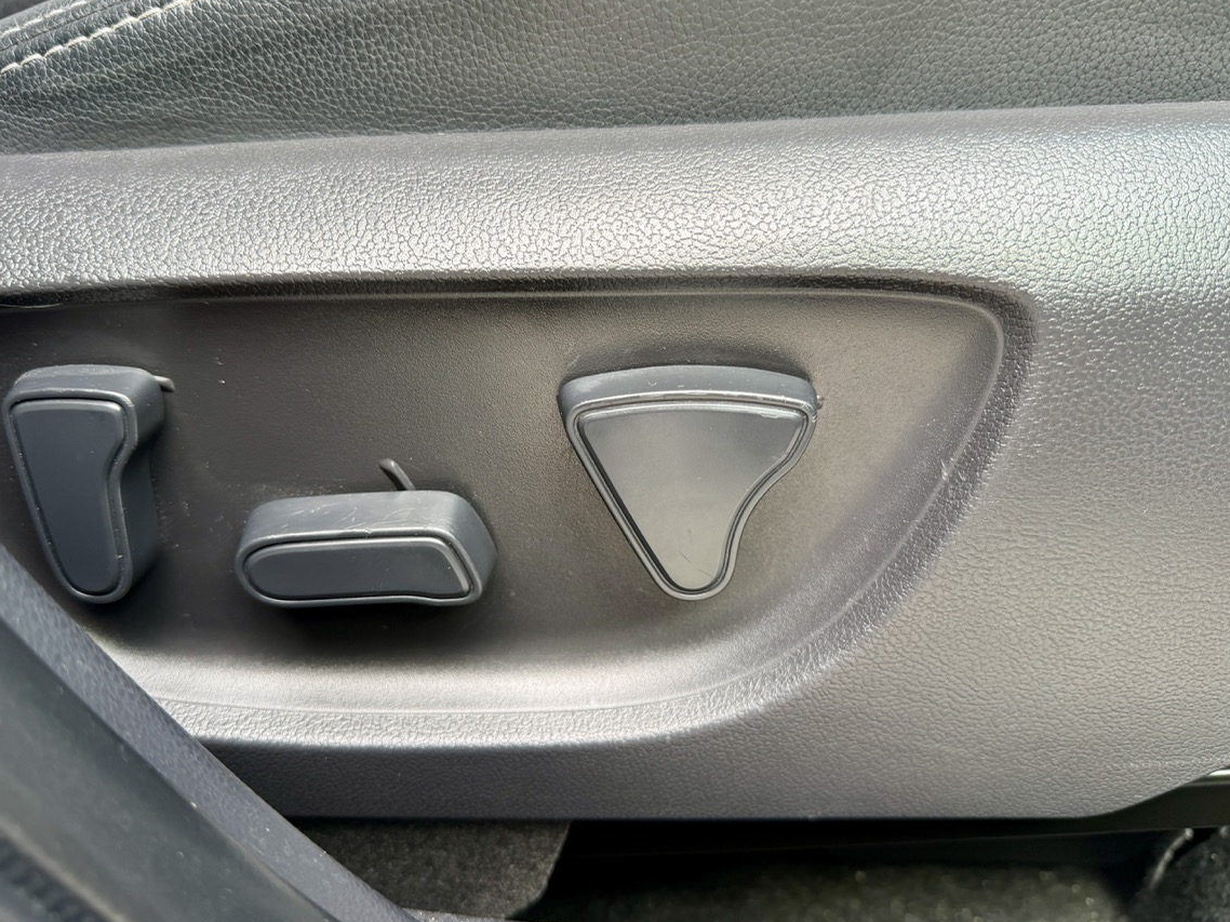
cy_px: 423
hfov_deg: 65.3
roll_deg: -1.5
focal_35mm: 27
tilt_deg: -32.3
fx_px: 959
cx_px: 580
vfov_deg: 51.3
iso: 64
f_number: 1.78
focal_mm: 6.76
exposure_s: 1/127
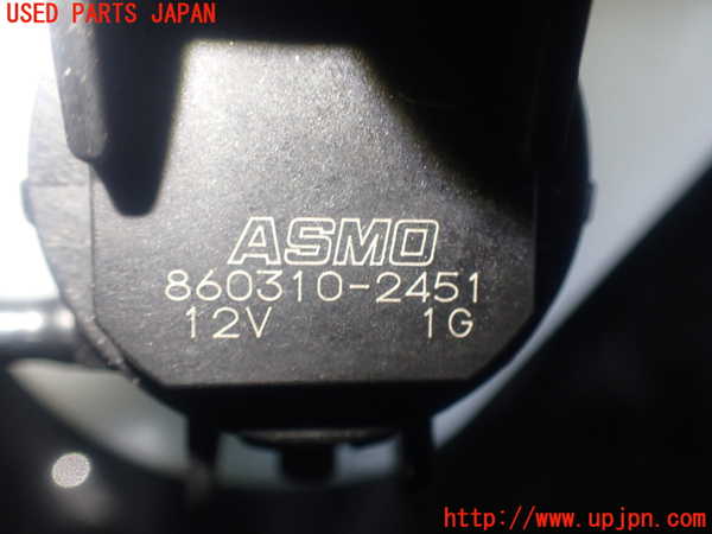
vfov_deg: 39.7
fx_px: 740
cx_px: 356
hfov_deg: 51.4
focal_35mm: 36
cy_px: 267
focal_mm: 6.37
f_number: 2.5
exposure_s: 1/40
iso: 320
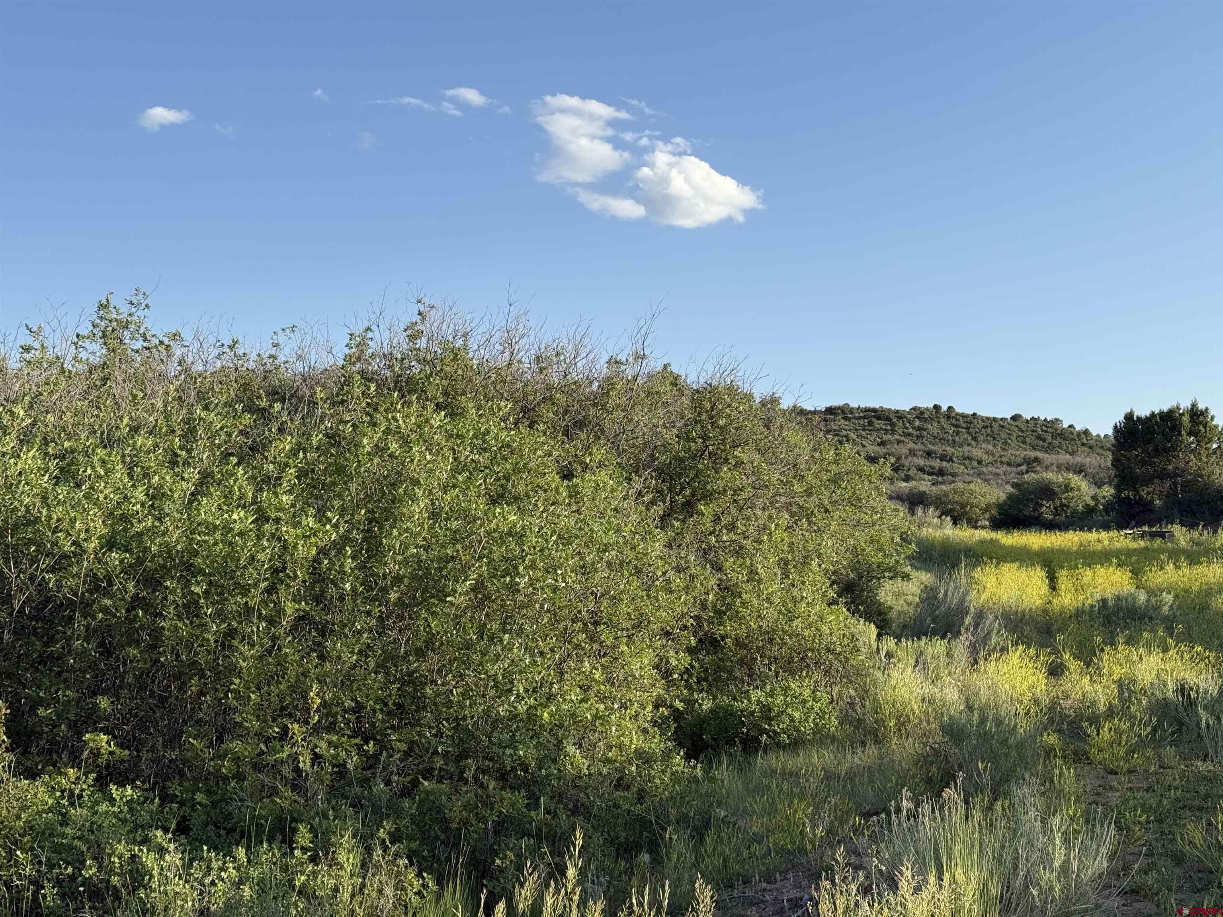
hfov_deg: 39.7
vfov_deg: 30.3
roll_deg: +0.6
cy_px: 458
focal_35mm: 48
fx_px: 1696
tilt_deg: +4.5
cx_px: 612
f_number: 1.78
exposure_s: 1/1838
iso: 64
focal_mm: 6.76
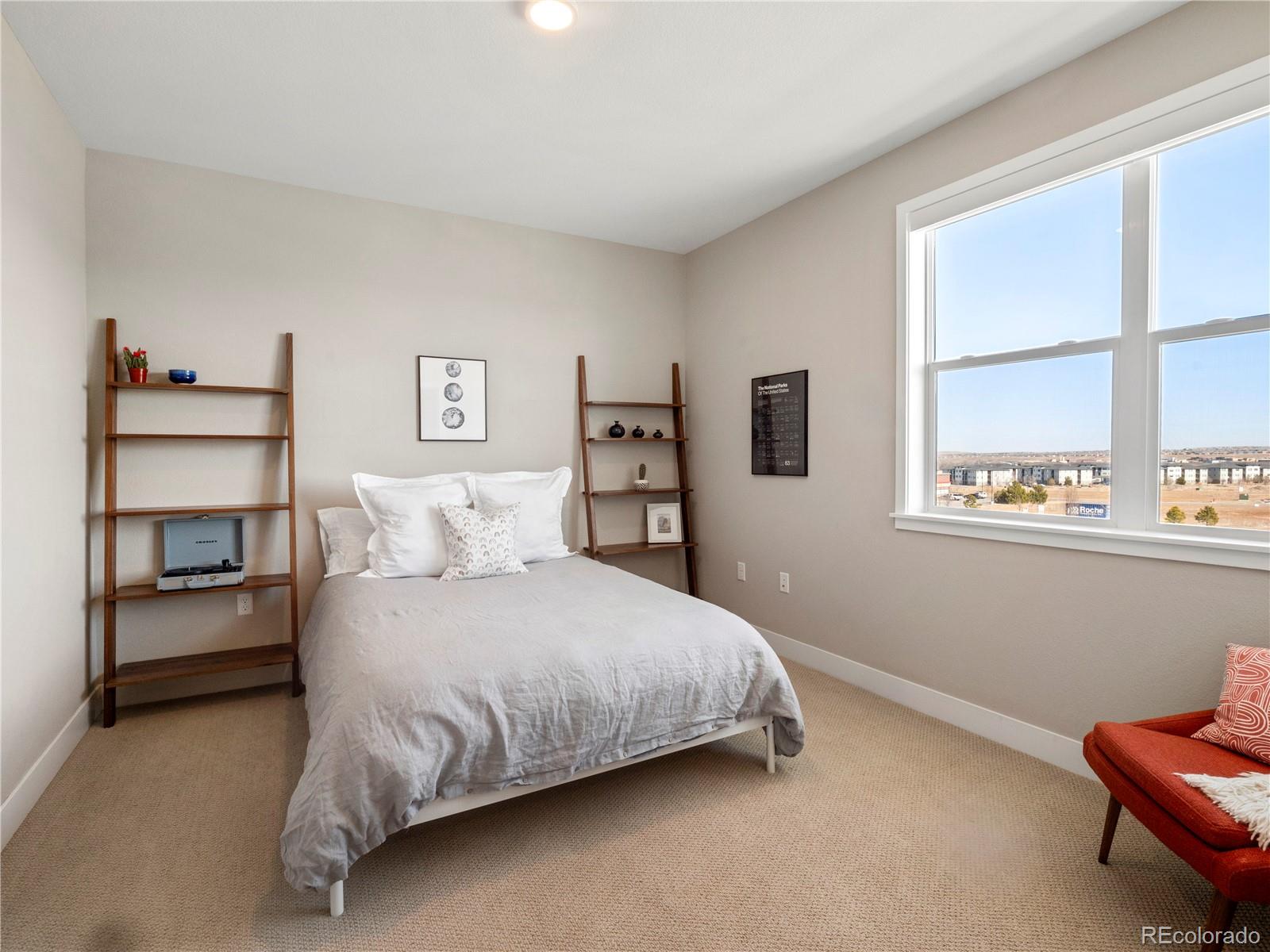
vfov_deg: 78.1
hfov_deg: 94.5
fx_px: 587
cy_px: 476
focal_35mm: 16
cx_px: 635
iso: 200
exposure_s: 1/13
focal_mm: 8
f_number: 8
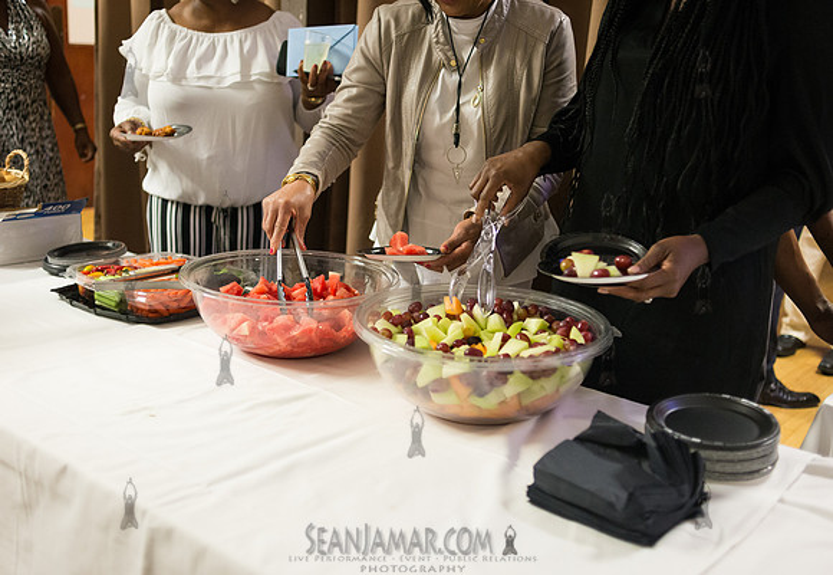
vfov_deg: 36.1
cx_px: 416
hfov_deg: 50.6
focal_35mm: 38
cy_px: 272
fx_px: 881
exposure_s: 1/125
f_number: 2.8
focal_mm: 35
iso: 4000
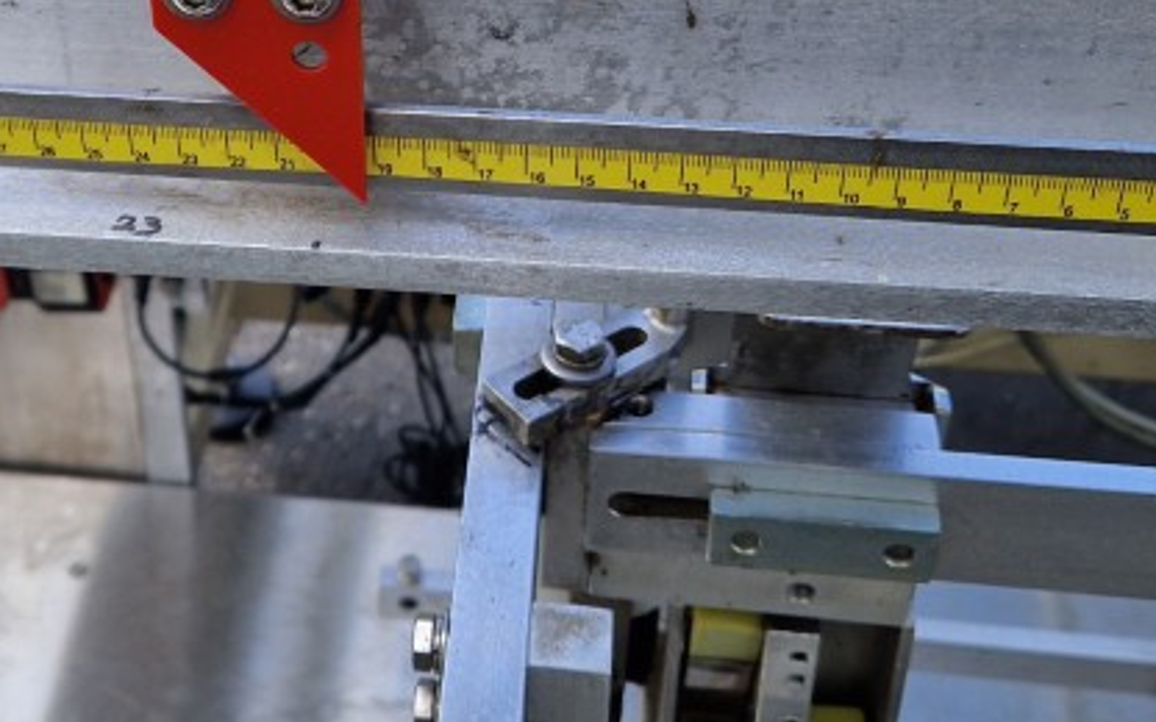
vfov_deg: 21.1
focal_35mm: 60
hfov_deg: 33.7
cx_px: 375
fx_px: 1890
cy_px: 64
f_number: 1.8
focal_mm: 5.4
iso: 50
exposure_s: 1/384
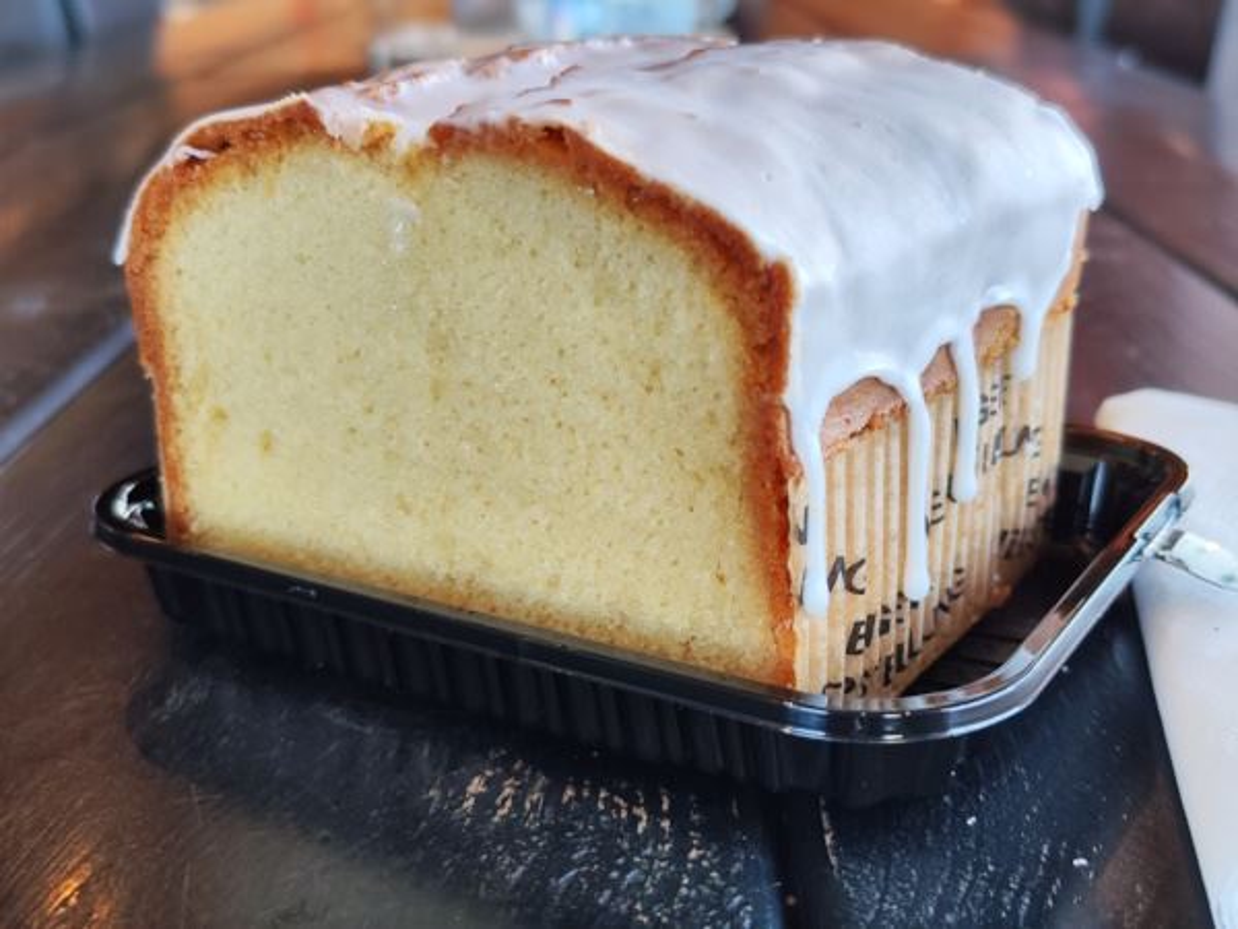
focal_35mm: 23
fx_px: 823
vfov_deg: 58.9
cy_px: 464
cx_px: 619
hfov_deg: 73.9
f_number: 1.69
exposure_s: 1/100
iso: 135
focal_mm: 7.01
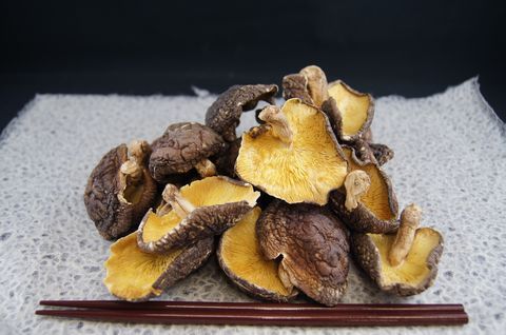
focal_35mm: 33
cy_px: 168
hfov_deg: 57.3
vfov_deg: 39.8
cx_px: 253
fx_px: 463
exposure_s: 1/40
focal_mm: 22
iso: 200
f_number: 4
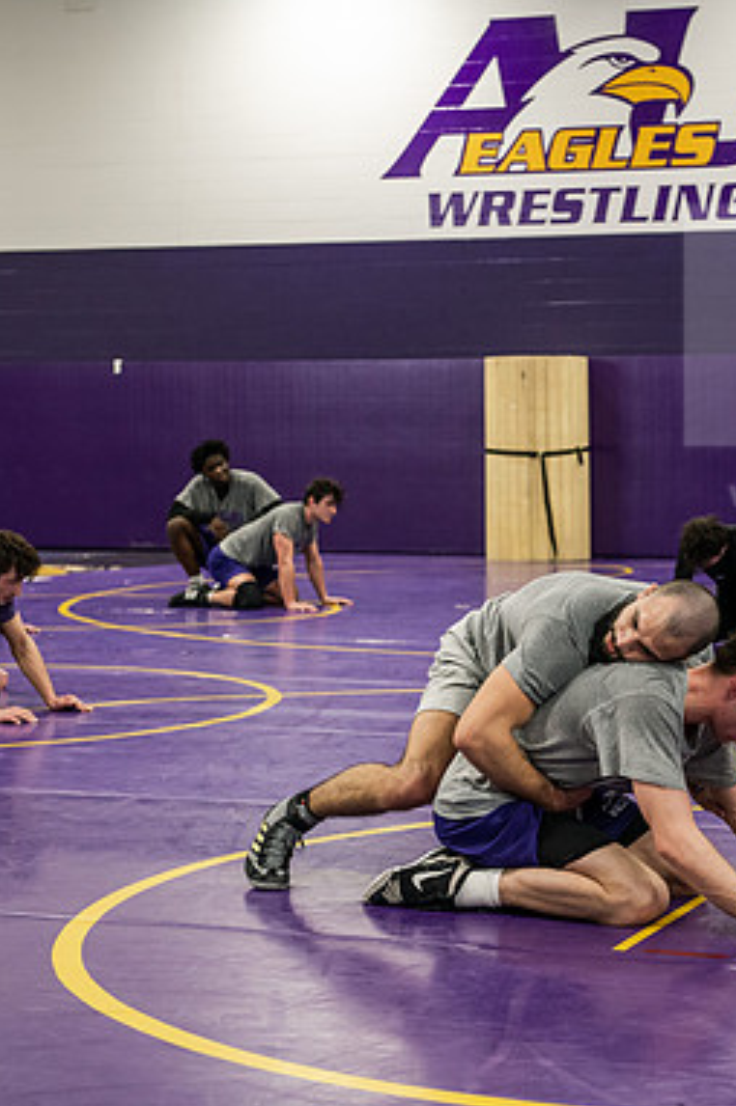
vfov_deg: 26.7
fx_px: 2335
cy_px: 554
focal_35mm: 76
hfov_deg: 17.8
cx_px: 597
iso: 1600
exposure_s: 1/200
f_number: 3.5
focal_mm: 50
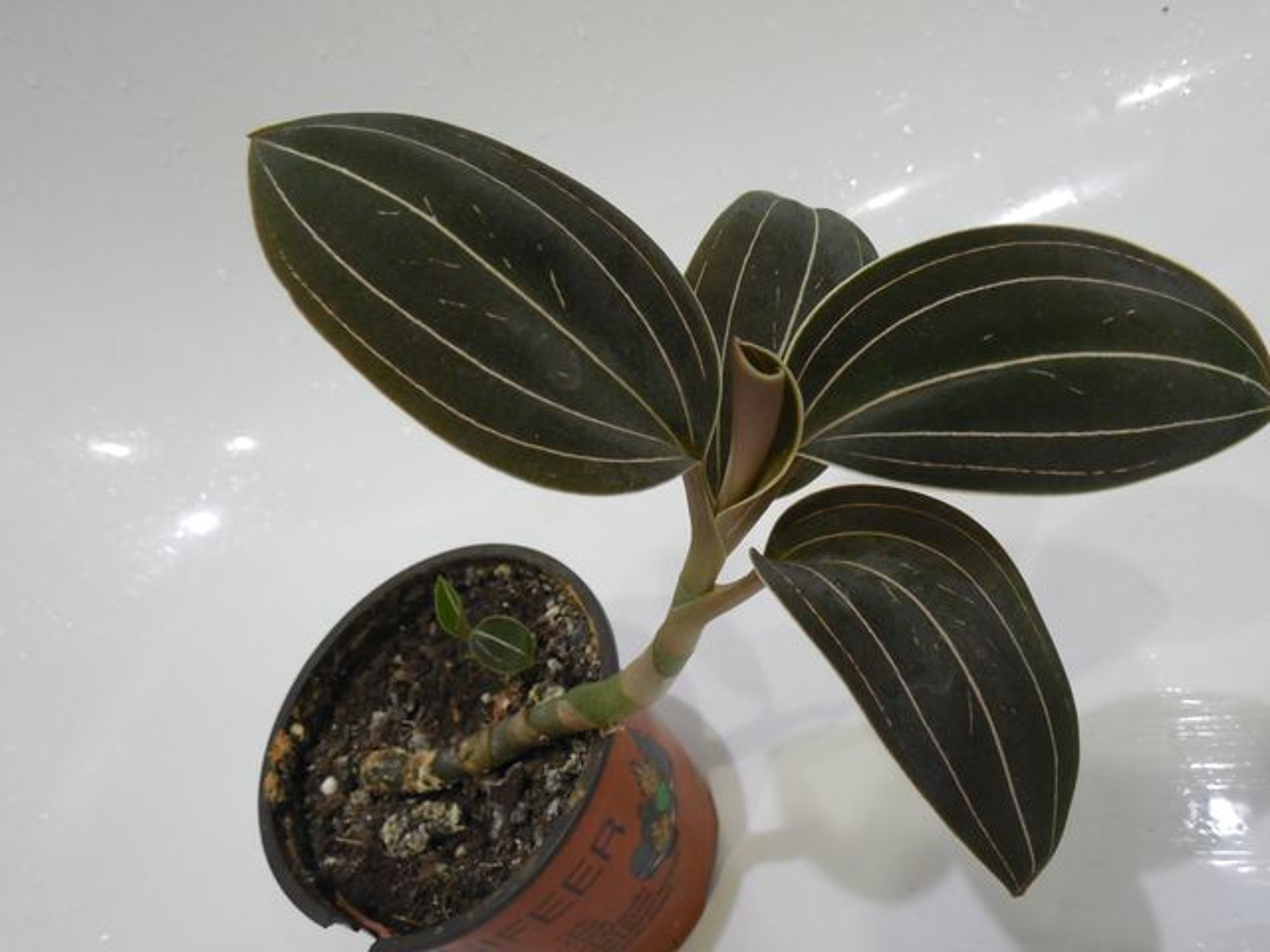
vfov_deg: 45.4
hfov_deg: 58.4
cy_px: 476
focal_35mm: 31
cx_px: 635
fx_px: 1137
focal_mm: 5.6
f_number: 3.6
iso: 560
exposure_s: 1/8
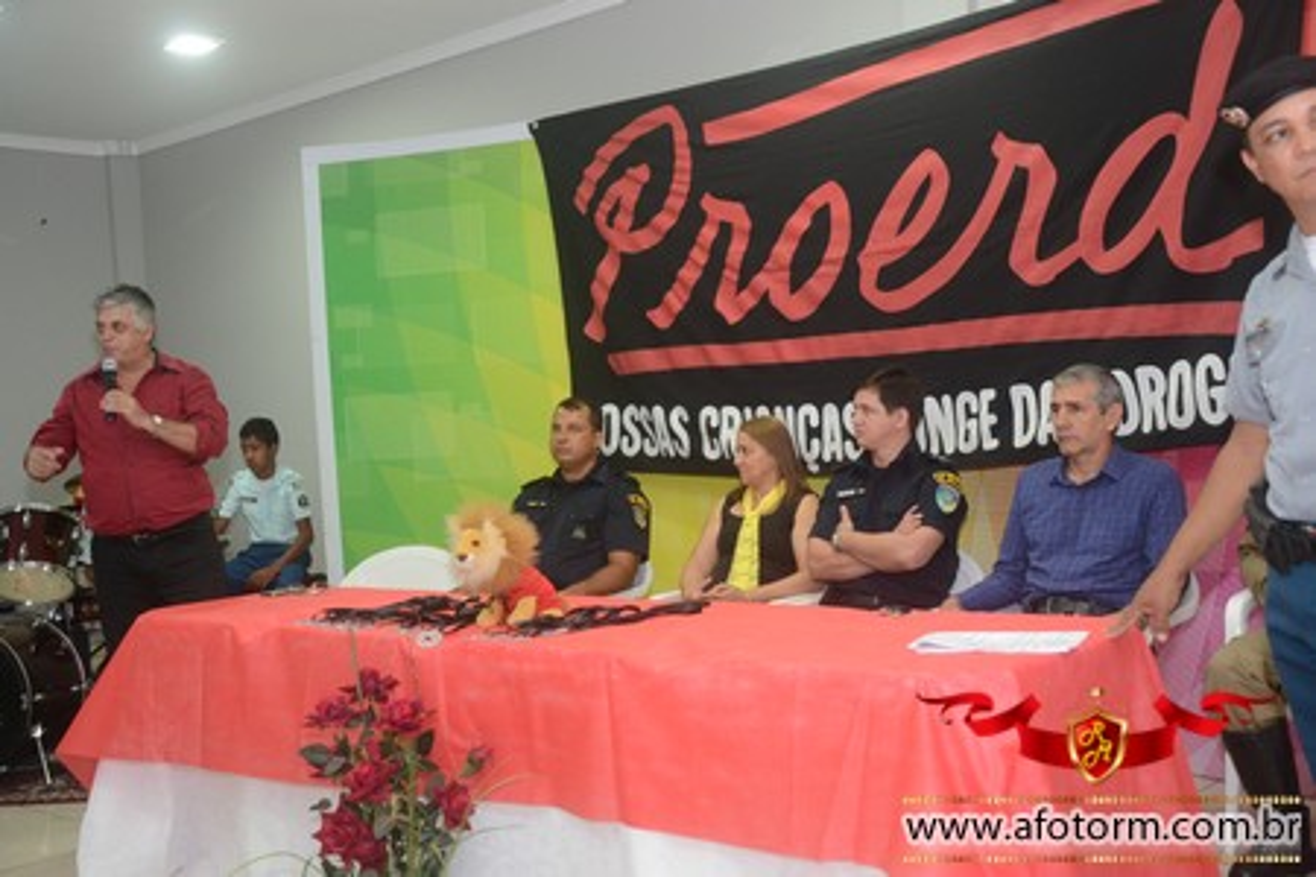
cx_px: 658
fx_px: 1535
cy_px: 438
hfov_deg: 46.4
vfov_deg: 31.9
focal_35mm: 42
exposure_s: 1/80
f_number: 4
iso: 1600
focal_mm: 28
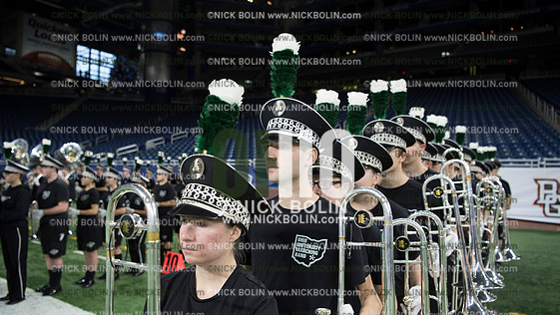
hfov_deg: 71.9
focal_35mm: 26
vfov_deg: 44.3
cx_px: 283
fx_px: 386
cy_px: 177
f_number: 3.2
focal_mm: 24
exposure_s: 1/500
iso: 800
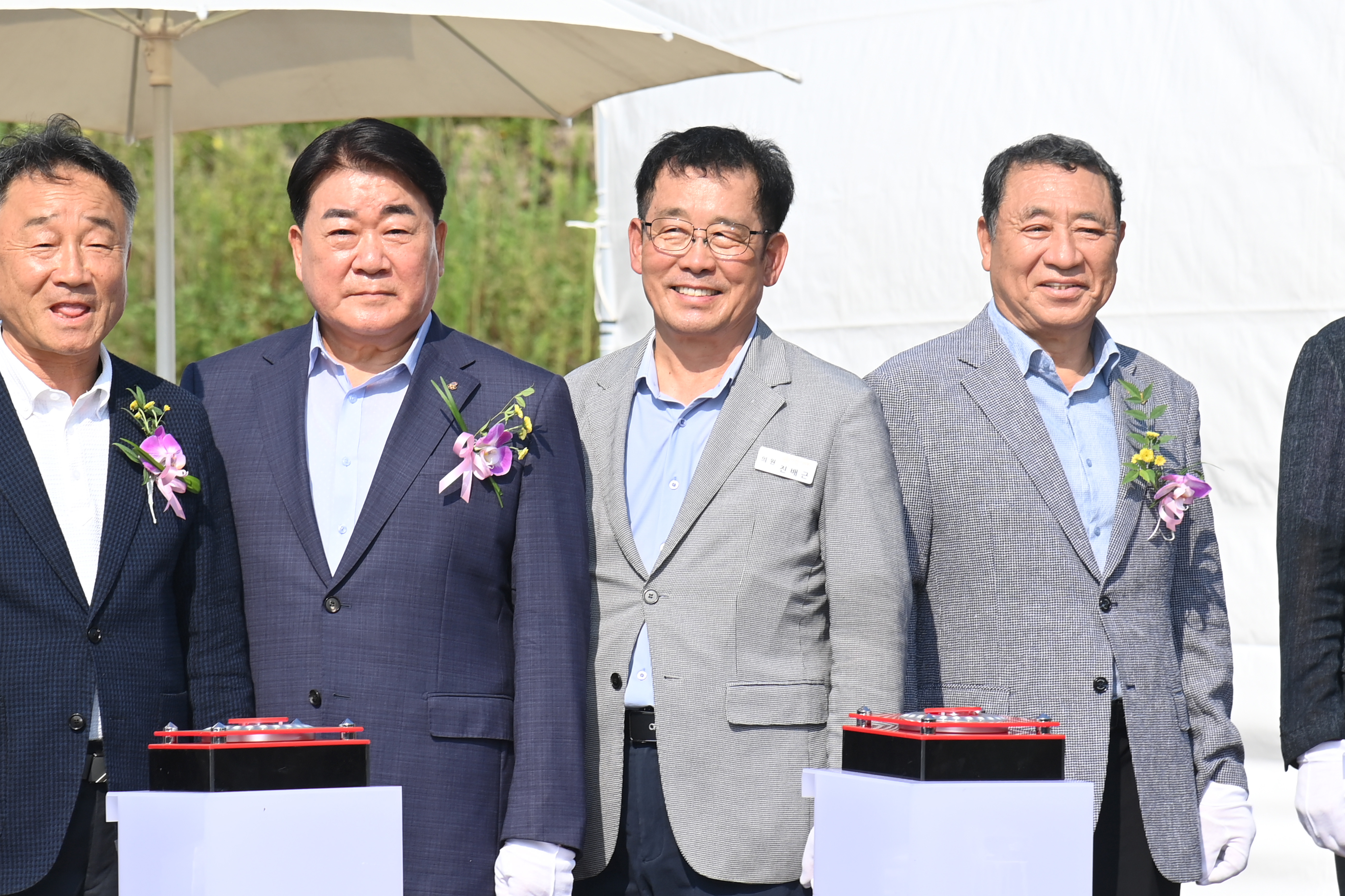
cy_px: 448
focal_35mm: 120
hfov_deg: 17.1
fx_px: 4483
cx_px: 672
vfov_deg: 11.4
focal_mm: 120
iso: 200
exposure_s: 1/500
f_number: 7.1
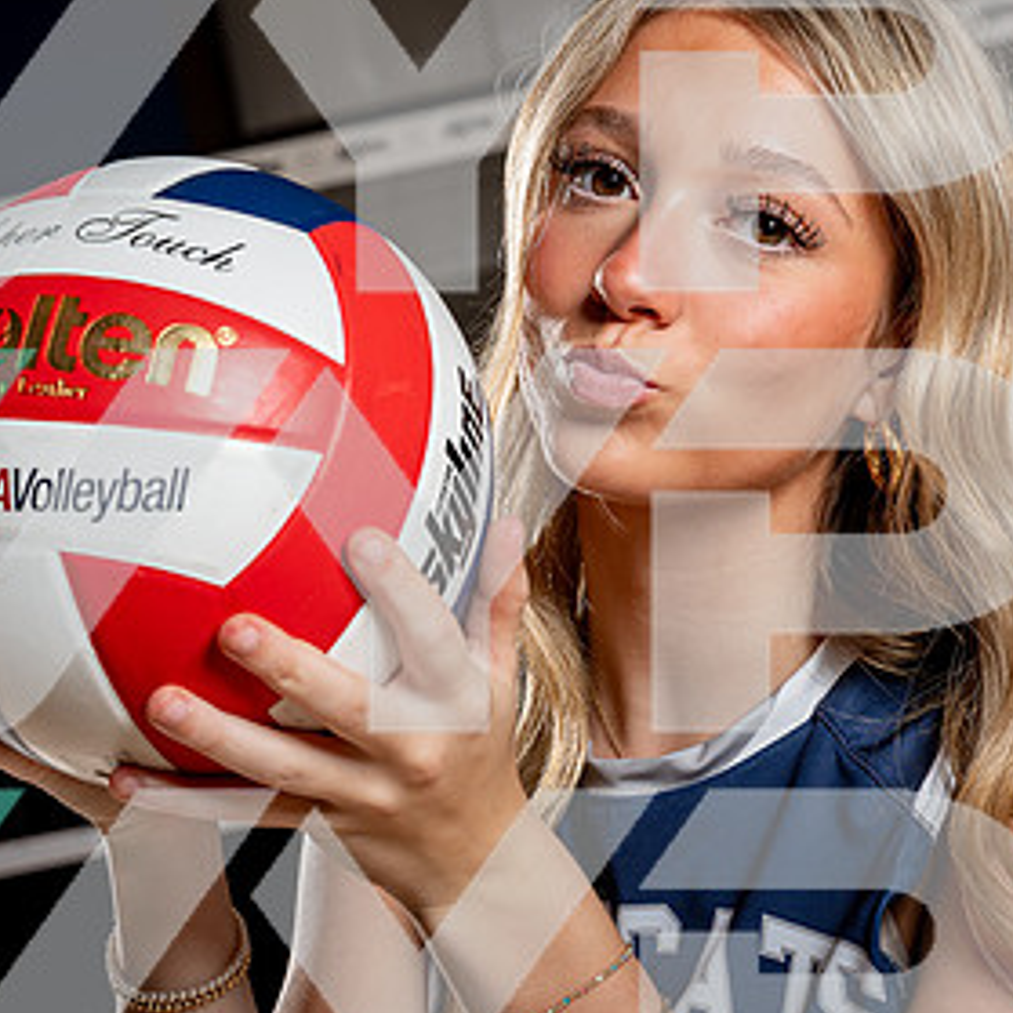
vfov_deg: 14.5
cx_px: 581
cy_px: 543
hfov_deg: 14.5
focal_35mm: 120
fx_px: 3973
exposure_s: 1/250
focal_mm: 68
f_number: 8
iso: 100
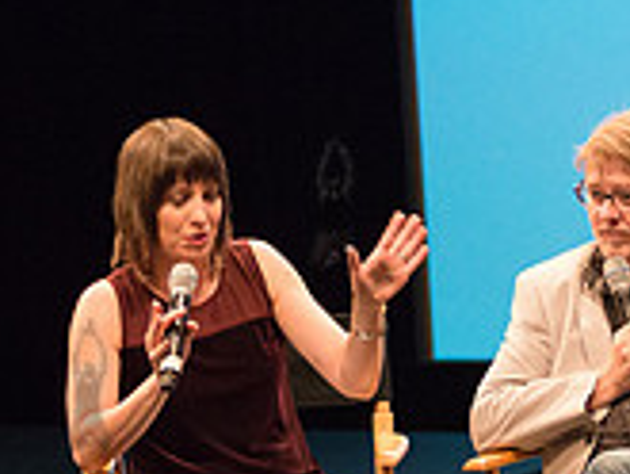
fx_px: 6466
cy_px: 384
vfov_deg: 4.2
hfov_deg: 5.5
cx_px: 825
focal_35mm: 355
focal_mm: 105
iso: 4000
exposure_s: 1/200
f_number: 3.2
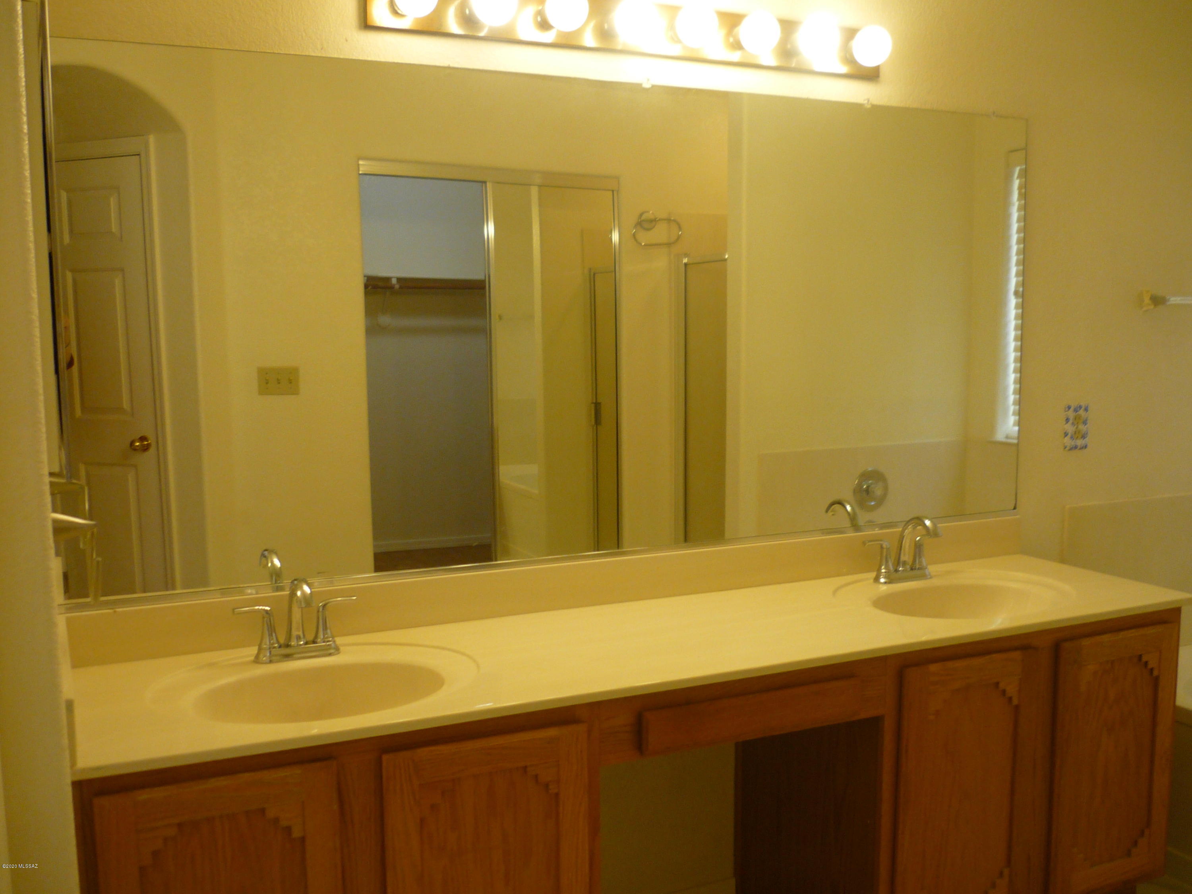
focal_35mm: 33
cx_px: 596
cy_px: 447
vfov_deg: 42.9
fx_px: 1136
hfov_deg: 55.4
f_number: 2.8
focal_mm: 5.5
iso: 160
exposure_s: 1/30
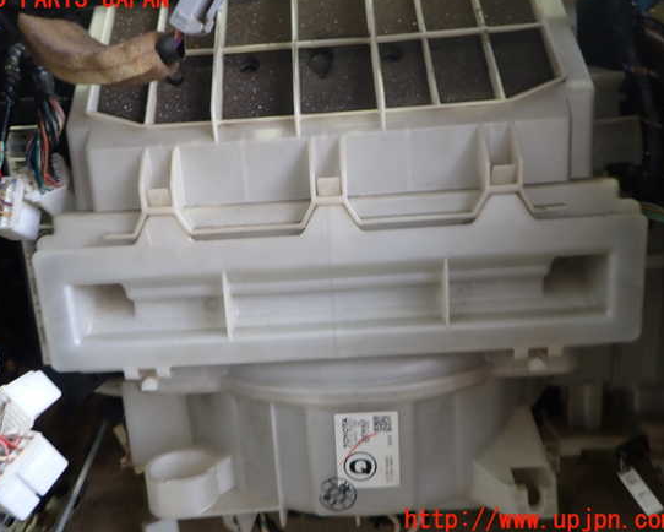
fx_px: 531
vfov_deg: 53.2
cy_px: 260
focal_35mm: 27
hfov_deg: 64.0
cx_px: 314
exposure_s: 1/60
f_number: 2
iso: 200
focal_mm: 4.5
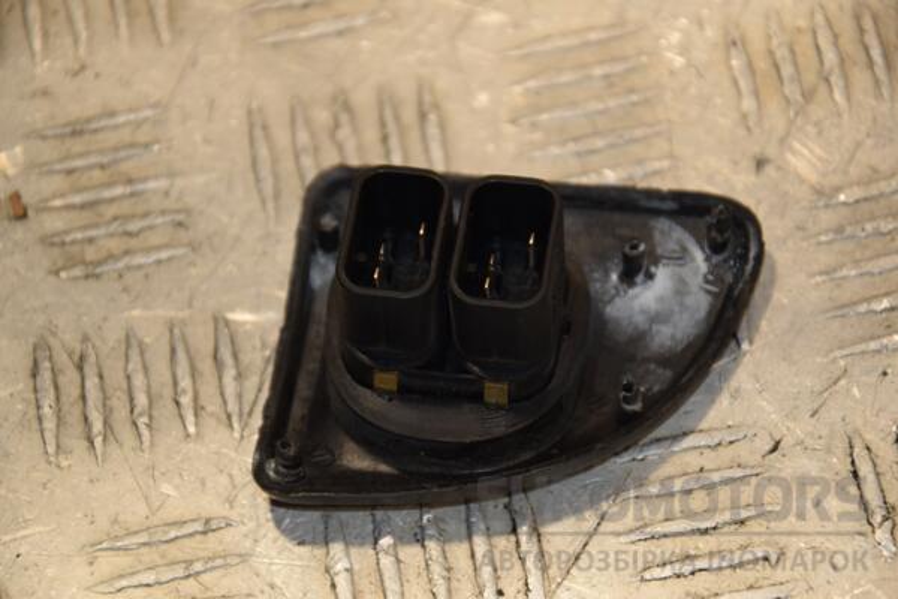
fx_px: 3928
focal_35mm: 158
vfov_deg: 8.7
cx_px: 449
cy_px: 300
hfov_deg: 13.0
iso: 800
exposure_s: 1/200
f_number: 6.3
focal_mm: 105
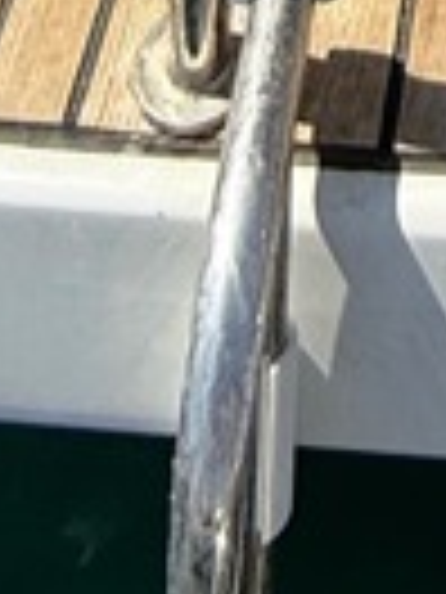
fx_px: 1873
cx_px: 649
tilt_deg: -4.3
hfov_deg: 12.9
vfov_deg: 8.9
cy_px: -1624
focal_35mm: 109
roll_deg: -1.0
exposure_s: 1/1285
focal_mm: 2.22
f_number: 2.2
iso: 50
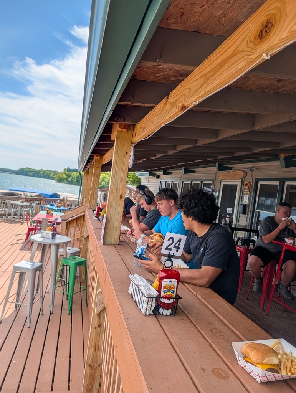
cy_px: 196
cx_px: 148
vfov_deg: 71.5
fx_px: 273
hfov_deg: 56.9
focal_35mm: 24
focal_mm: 6.9
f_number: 1.68
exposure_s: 1/1233
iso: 21
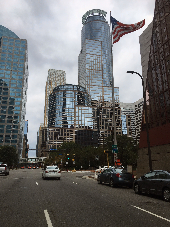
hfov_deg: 48.2
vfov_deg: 61.7
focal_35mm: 29
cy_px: 114
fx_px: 190
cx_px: 85
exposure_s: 1/916
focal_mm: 4.15
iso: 25
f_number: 2.2
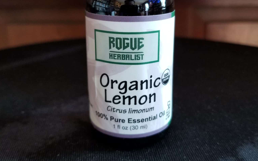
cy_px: 56
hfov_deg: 52.8
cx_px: 129
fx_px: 260
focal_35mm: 37
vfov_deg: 34.2
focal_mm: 4.25
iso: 200
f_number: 1.7
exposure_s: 1/30
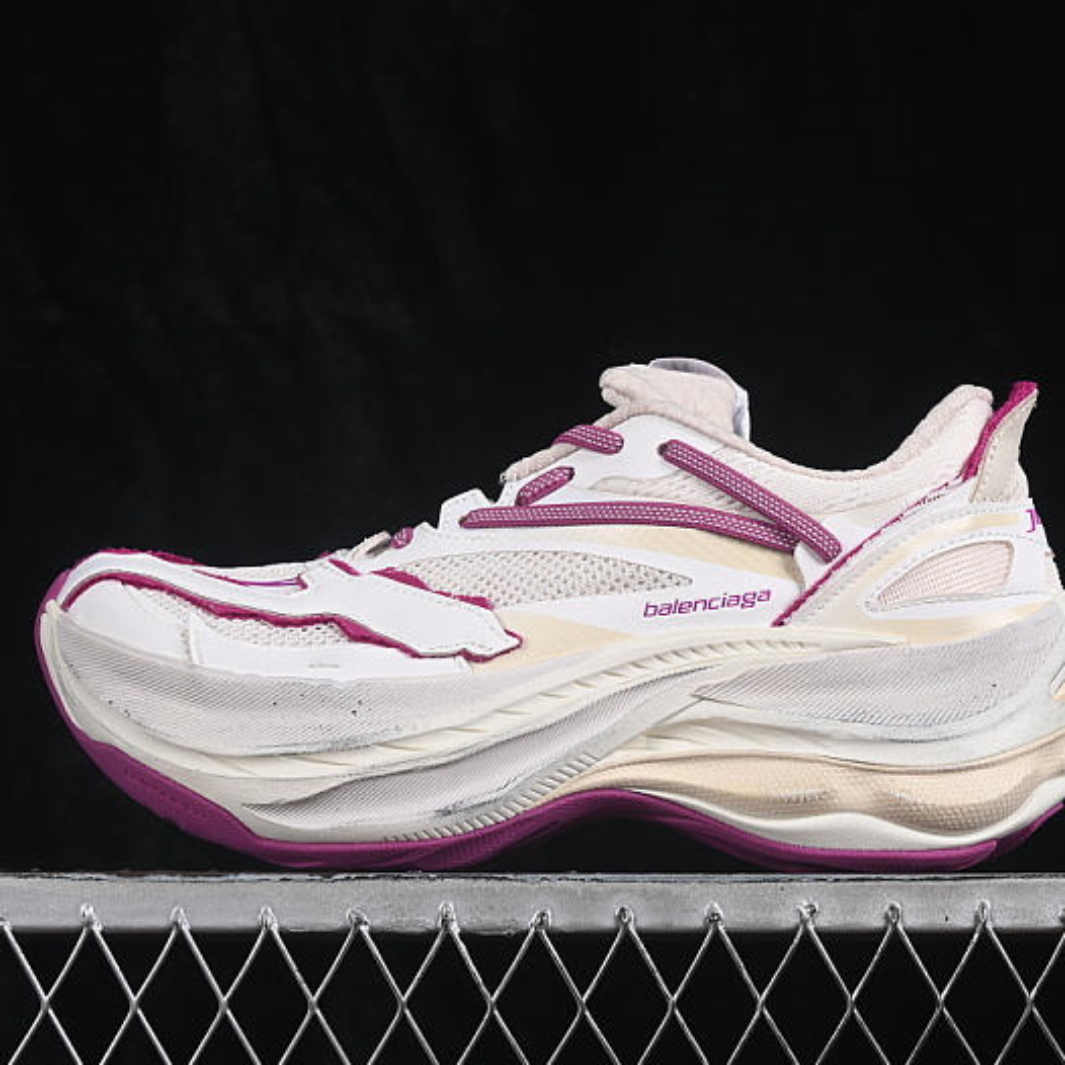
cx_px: 597
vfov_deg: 17.9
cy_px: 536
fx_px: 3376
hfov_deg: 17.9
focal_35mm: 97
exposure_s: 1/80
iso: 160
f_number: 8
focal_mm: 50
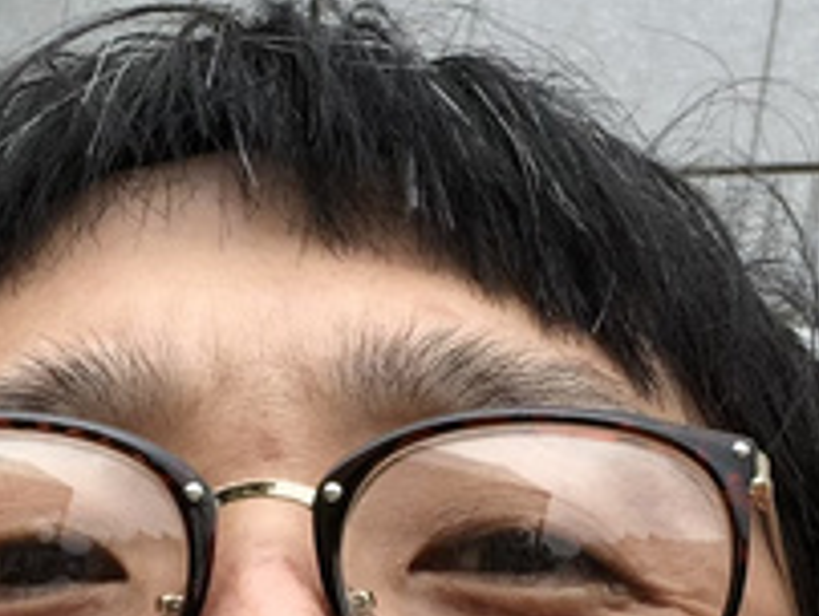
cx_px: 543
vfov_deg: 9.0
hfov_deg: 12.2
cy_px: 833
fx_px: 3837
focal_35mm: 162
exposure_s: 1/351
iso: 20
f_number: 2.2
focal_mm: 2.87
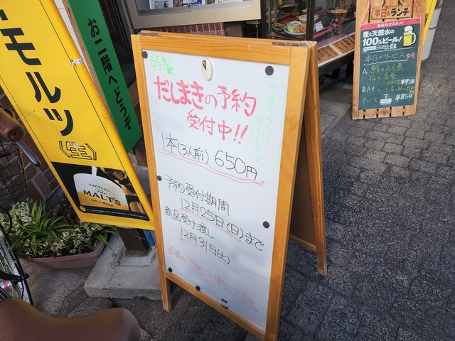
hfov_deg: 73.9
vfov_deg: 58.9
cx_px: 228
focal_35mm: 23
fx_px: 302
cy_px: 170
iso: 12
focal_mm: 6.4
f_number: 1.8
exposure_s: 1/251
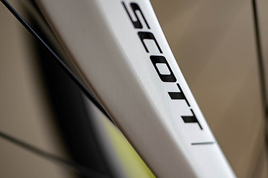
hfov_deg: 7.4
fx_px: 2083
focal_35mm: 280
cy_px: 73
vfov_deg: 4.9
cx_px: 194
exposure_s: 1/30
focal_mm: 180
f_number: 3.3
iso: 100
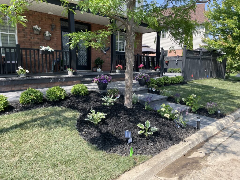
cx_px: 120
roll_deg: +0.3
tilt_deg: -6.7
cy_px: 90
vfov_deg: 53.1
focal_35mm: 26
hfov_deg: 67.3
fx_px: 180
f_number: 1.6
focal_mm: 4.2
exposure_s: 1/1006
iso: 32
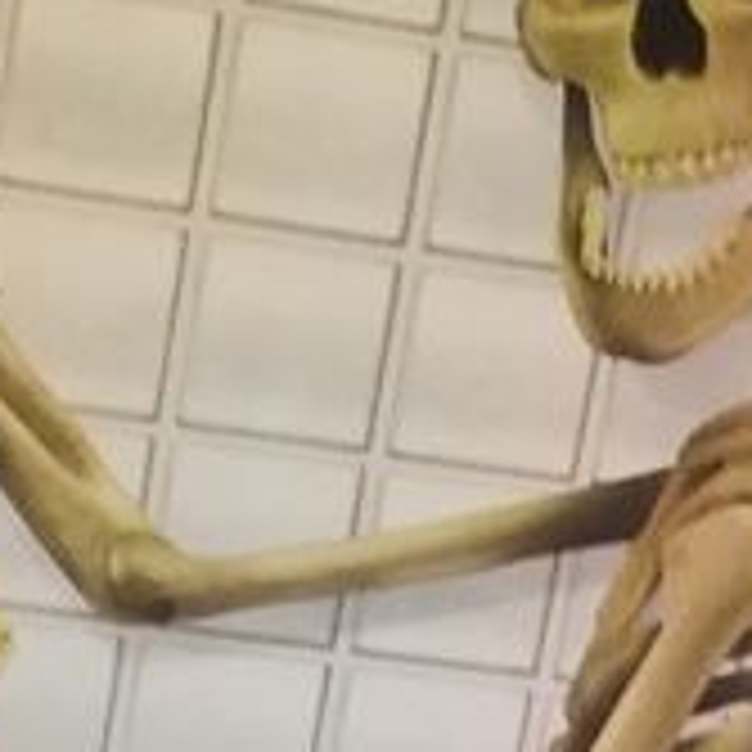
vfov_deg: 9.3
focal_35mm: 183
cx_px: 459
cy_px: 1087
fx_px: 4498
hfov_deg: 9.6
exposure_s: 1/30
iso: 400
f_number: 2.2
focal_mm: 3.81
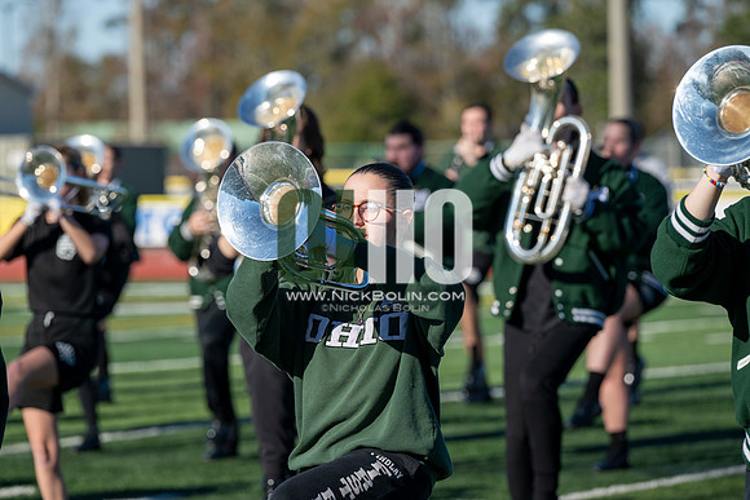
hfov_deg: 10.3
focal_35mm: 200
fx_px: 4167
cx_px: 375
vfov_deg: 6.9
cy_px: 250
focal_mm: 200
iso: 250
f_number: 5
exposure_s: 1/2000
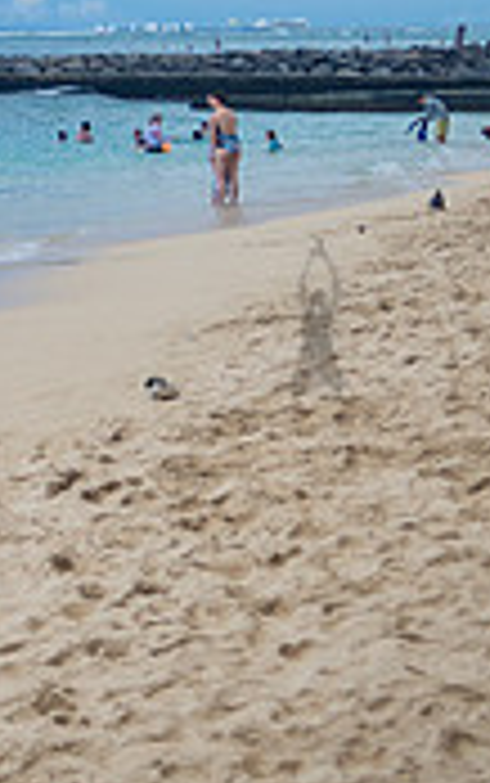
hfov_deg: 10.6
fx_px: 2538
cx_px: -265
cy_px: 97
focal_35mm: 119
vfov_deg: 17.3
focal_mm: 35
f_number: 2.5
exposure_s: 1/1600
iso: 100
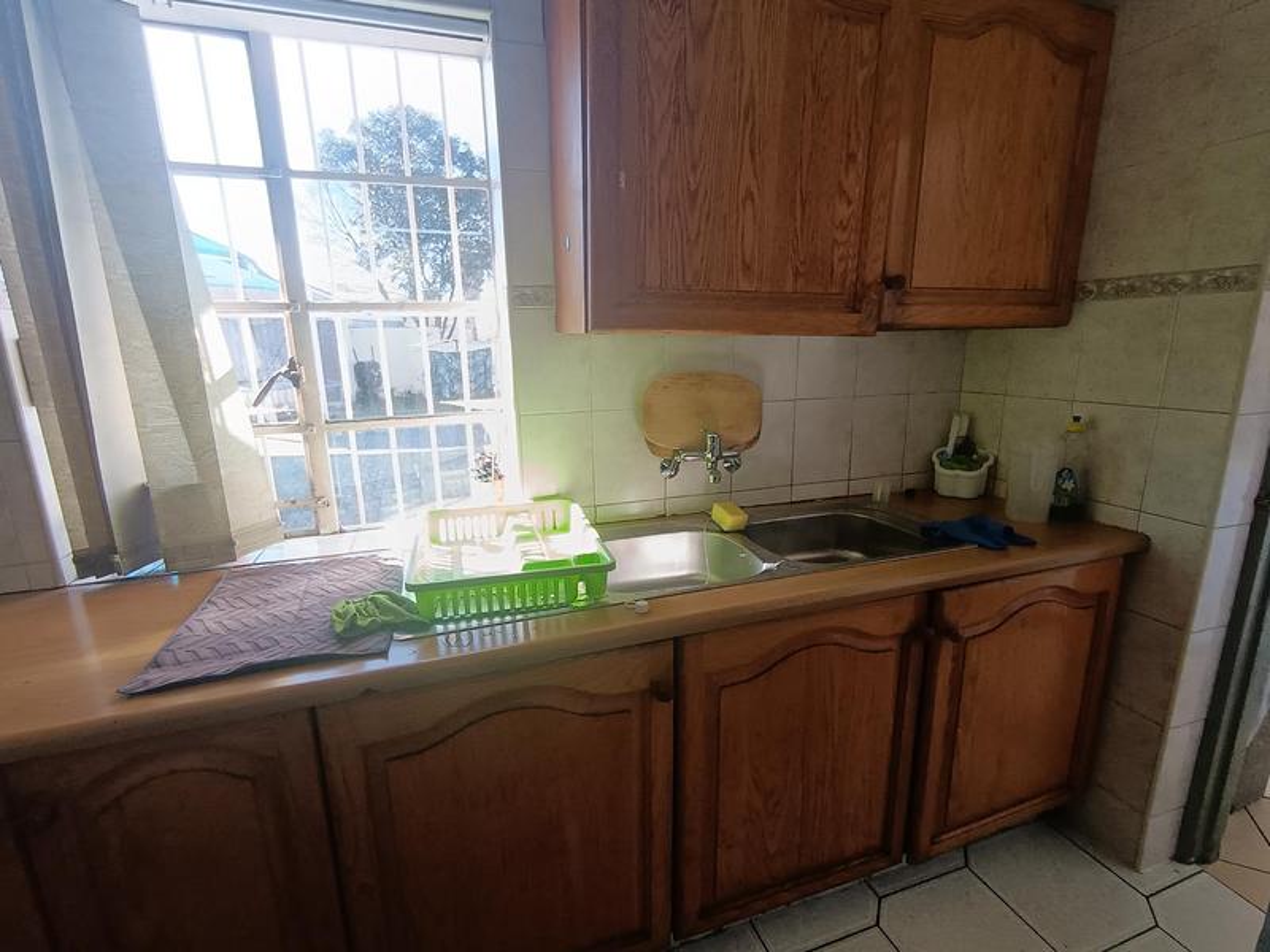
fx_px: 624
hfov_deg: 91.0
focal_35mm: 17
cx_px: 635
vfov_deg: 74.7
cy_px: 476
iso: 222
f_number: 2.2
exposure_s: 1/100
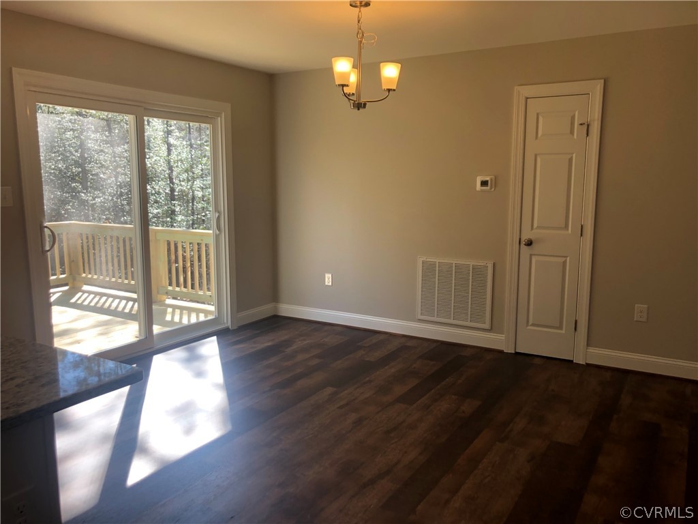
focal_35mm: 28
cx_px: 349
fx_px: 565
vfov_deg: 49.7
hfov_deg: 63.4
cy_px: 262
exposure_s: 1/120
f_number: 1.8
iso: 32
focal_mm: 3.99
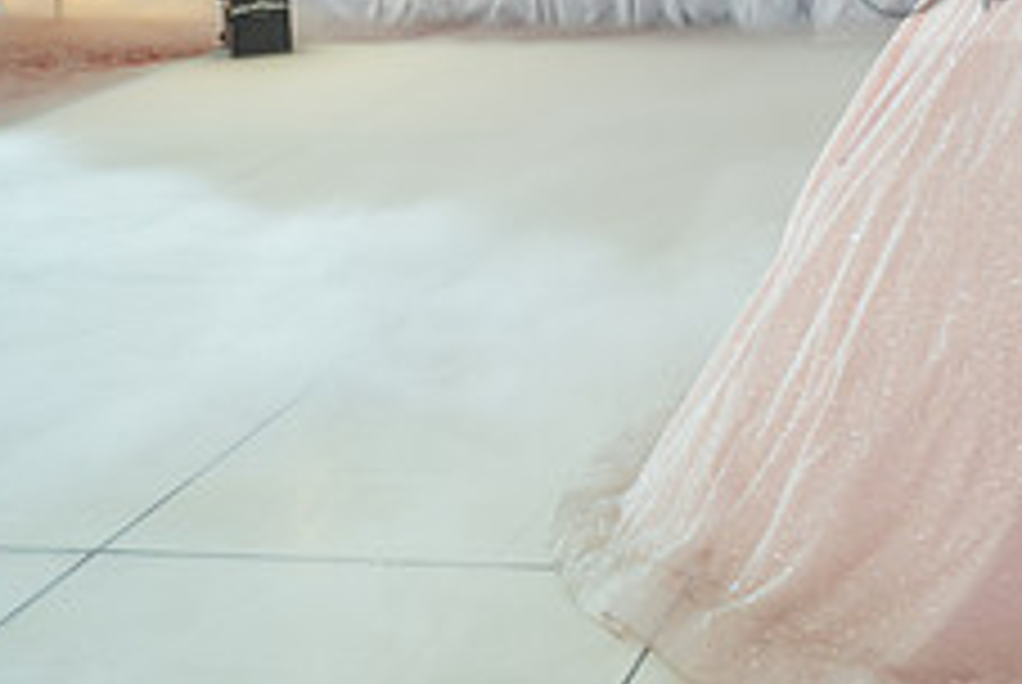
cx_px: 1150
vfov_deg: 19.8
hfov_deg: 27.6
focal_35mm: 66
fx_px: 1876
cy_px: -68
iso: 400
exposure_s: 1/100
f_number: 2.8
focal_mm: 24
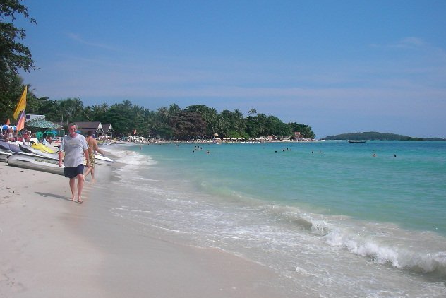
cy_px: 145
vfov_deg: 33.4
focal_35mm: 40
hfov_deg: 48.4
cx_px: 224
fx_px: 496
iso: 50
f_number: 7
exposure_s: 1/366
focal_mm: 6
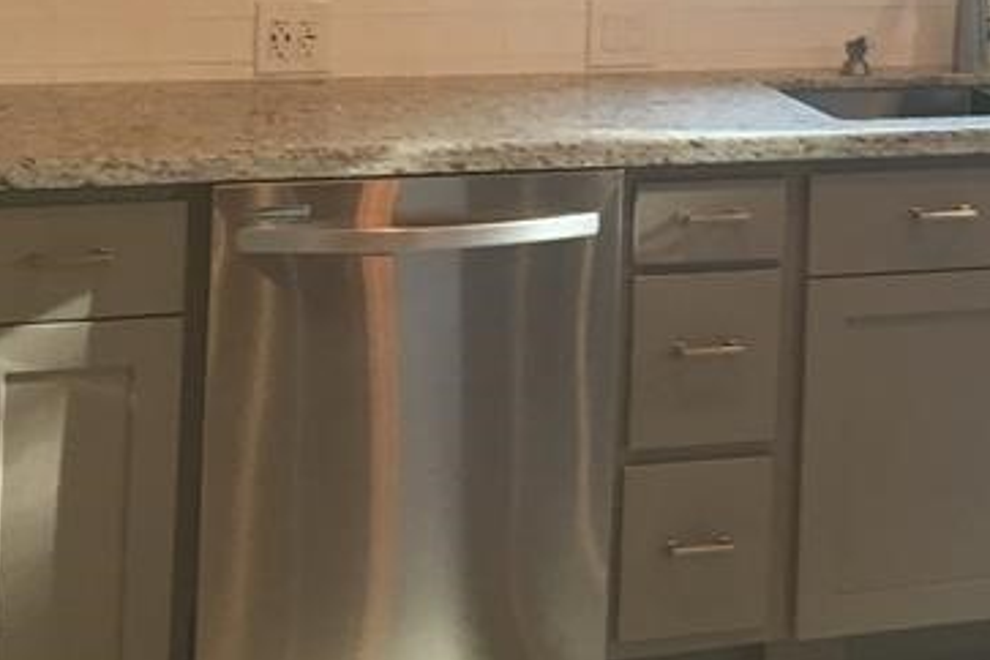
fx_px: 2337
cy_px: -235
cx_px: 865
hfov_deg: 23.4
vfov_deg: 15.2
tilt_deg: +0.9
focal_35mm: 85
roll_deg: -1.9
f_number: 2.2
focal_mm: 4.15
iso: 80
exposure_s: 1/30
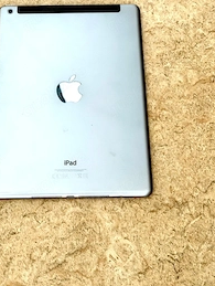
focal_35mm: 74
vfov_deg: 26.2
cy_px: 104
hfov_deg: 19.9
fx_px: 611
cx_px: 78
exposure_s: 1/22
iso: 800
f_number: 1.78
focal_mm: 6.76
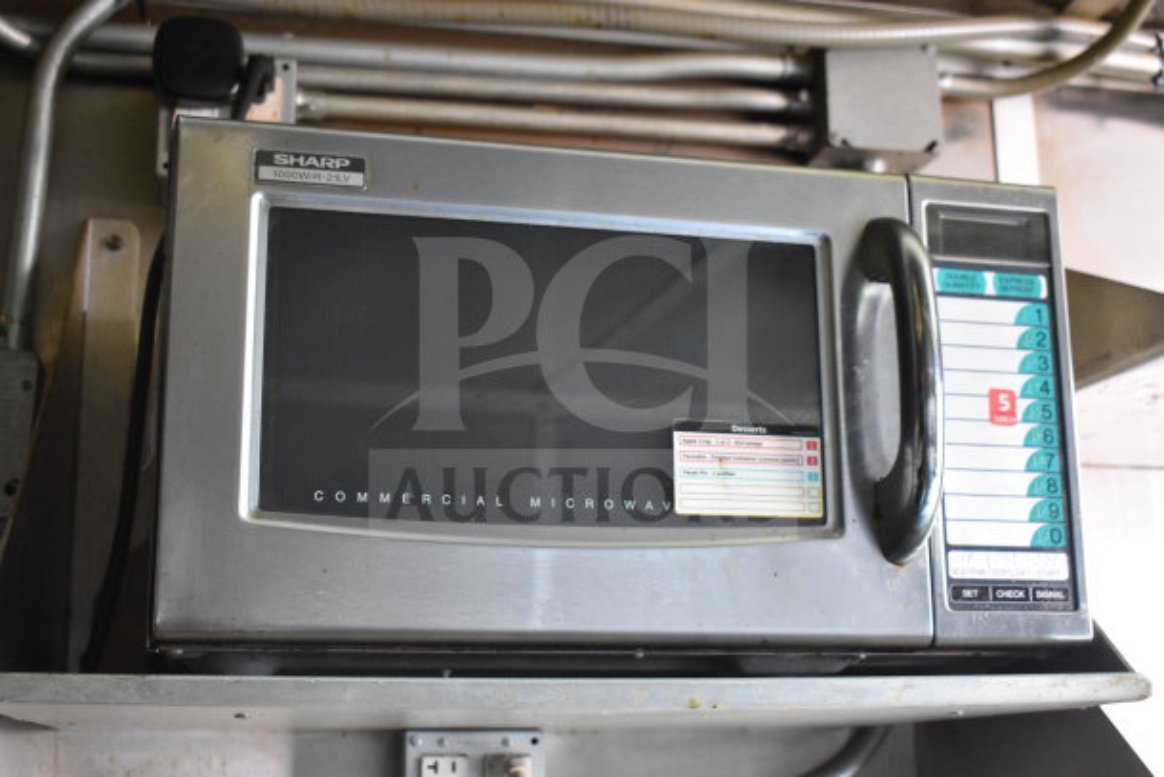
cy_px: 388
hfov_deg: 38.9
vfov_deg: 26.5
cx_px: 582
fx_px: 1649
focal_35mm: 51
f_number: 4.5
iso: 4000
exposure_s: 1/160
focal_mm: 34
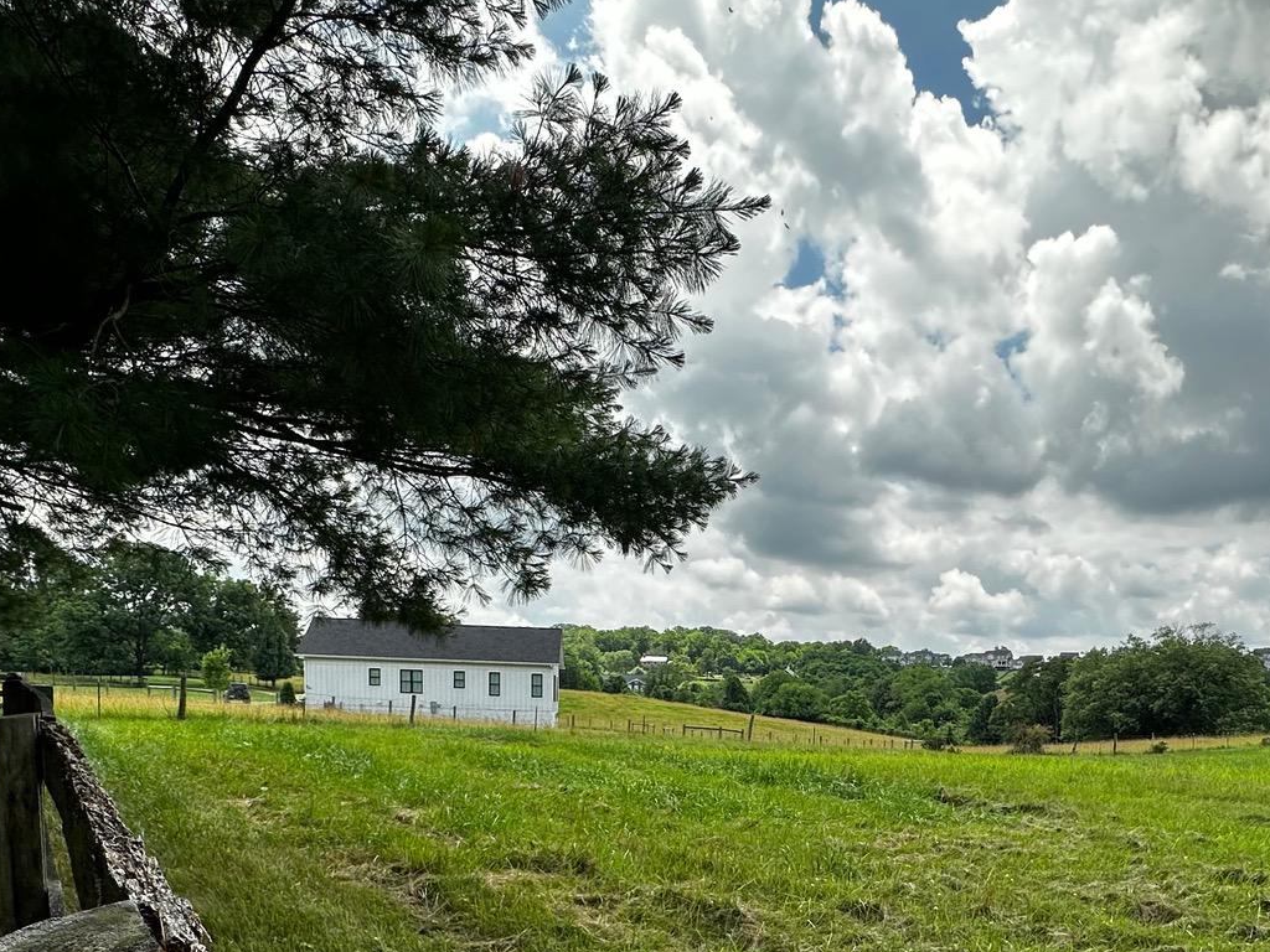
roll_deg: -1.5
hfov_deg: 63.2
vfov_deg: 45.8
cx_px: 723
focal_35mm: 28
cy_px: 828
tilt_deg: -8.0
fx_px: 1027
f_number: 2.2
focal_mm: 2.22
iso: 50
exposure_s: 1/1147
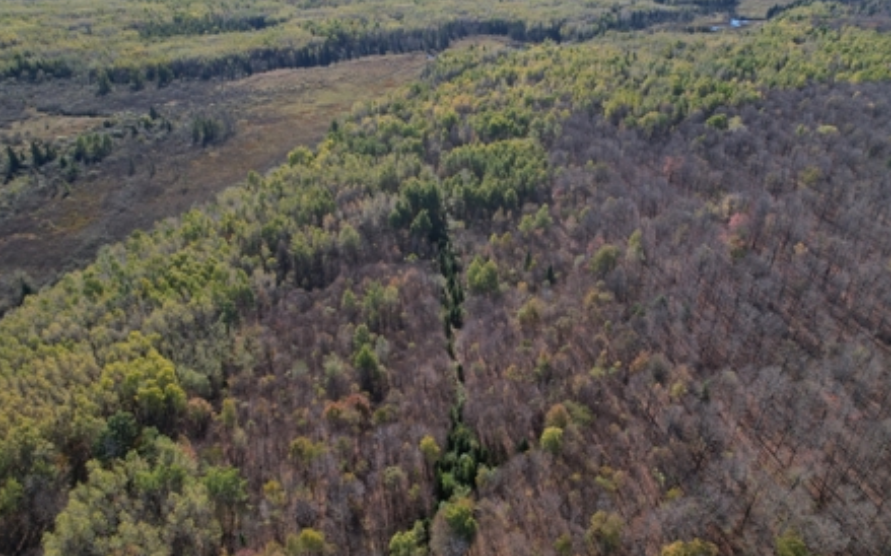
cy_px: 254
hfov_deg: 77.2
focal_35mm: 23
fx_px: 558
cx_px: 453
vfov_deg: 52.9
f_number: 2.8
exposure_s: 1/30
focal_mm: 8.38
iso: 100
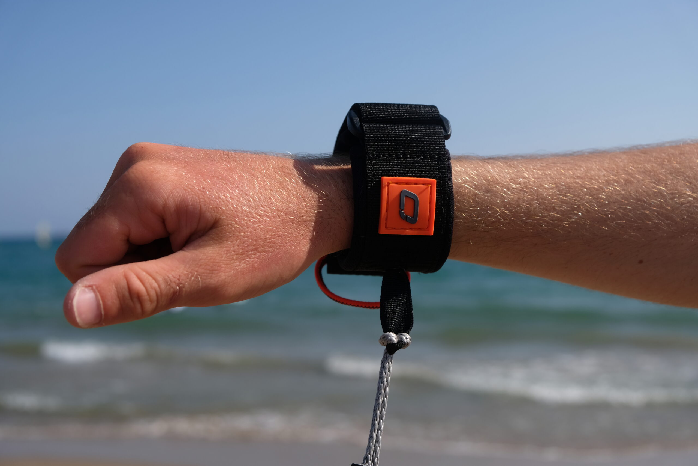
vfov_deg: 31.9
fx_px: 814
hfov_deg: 46.4
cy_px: 233
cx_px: 349
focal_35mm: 42
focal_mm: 27.7
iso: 100
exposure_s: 1/1000
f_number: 4
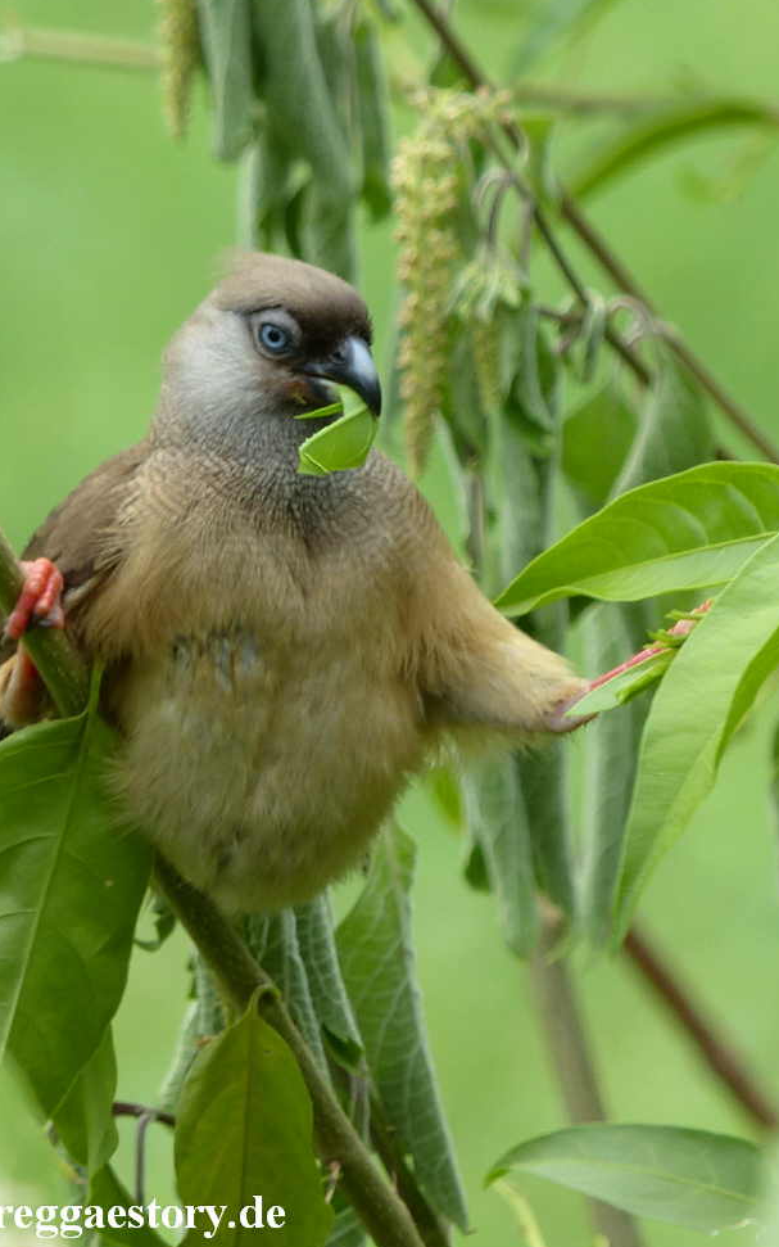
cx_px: 334
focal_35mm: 428
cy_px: 614
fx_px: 14536
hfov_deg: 3.1
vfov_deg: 4.9
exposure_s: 1/125
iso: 100
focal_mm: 70.5
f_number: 3.5
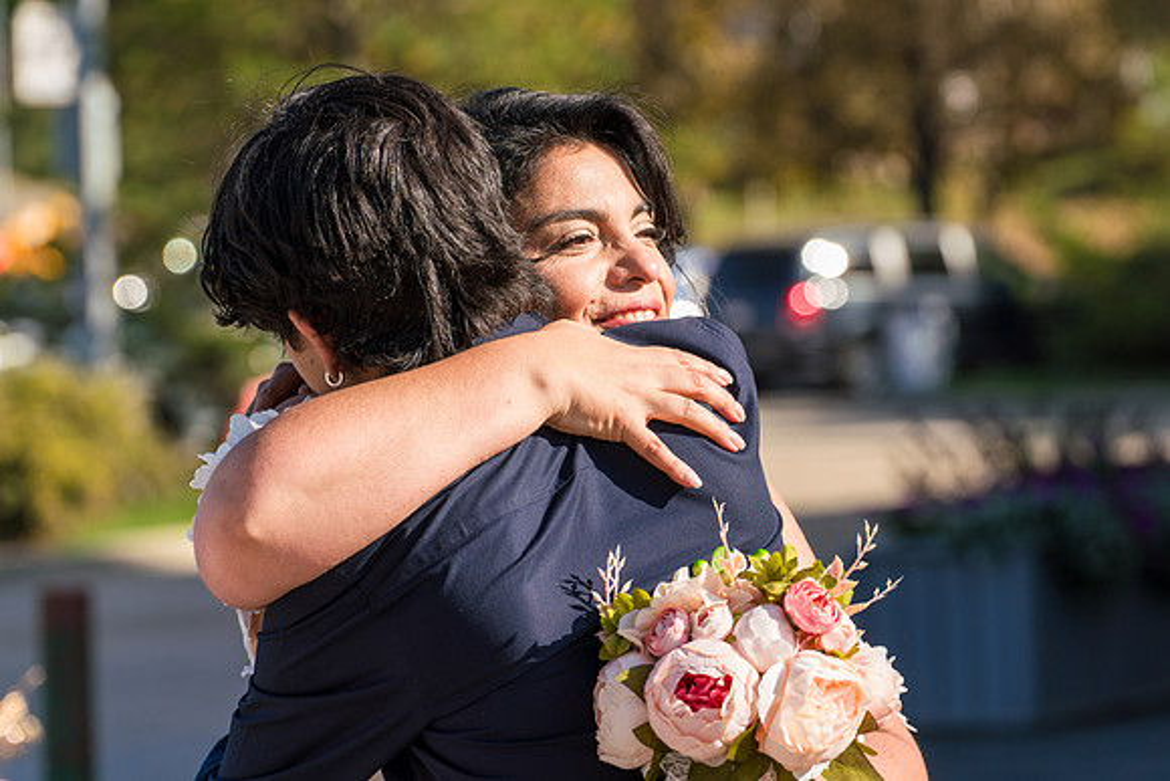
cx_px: 700
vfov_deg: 8.7
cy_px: 356
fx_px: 5148
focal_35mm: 158
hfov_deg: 13.0
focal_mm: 129
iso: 250
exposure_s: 1/800
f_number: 5
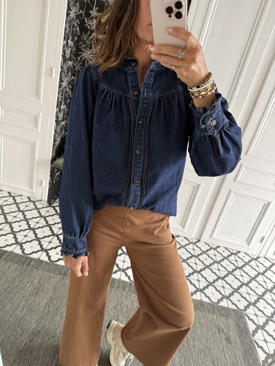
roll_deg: -14.4
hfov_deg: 56.8
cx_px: 138
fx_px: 254
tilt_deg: -43.6
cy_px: 183
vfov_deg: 71.6
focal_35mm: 24
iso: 400
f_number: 1.78
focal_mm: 6.76
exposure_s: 1/60
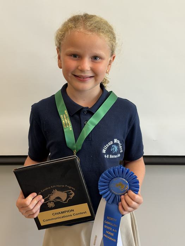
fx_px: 342
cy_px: 123
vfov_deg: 39.7
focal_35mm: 48
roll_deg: +0.2
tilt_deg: -12.7
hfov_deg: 30.3
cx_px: 92
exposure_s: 1/60
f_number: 1.78
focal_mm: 6.76
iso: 80
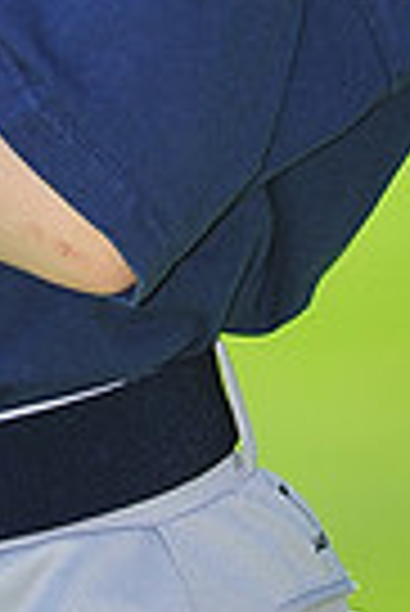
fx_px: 14500
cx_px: -122
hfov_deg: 1.6
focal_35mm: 851
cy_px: -454
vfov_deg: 2.4
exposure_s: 1/500
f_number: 4.5
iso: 200
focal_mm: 200
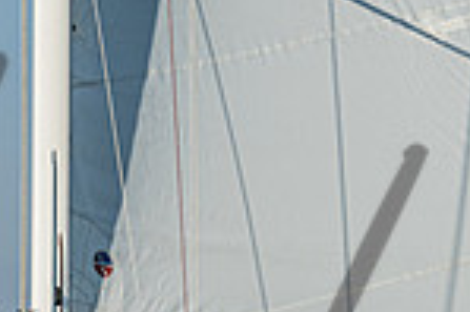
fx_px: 5647
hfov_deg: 4.8
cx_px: 463
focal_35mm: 433
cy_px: 629
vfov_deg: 3.1
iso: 100
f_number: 6.3
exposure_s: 1/1250
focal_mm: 85
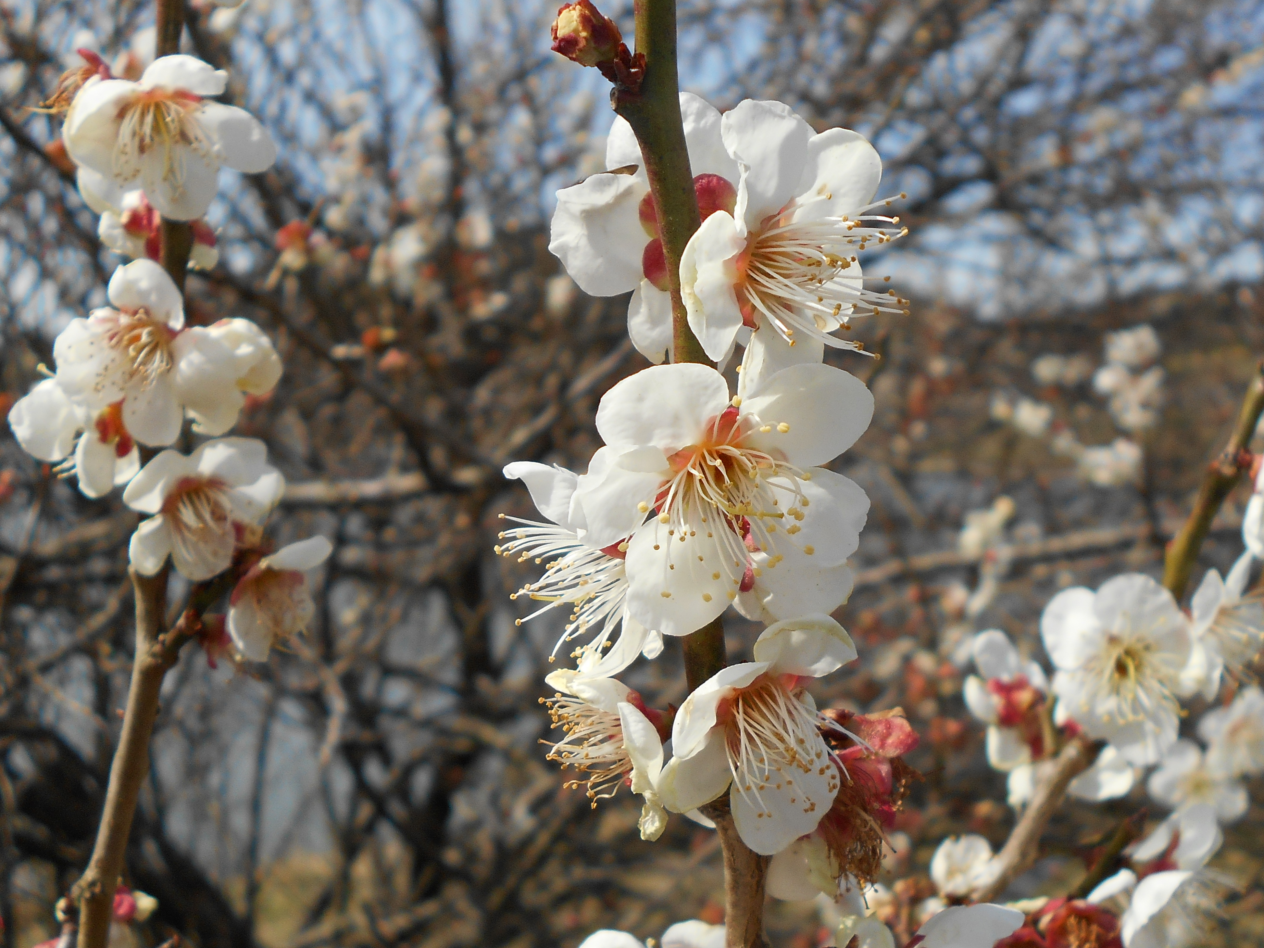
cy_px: 556
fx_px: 1643
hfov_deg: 41.9
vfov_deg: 32.1
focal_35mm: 45
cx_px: 758
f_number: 3.6
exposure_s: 1/1000
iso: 80
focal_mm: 5.8
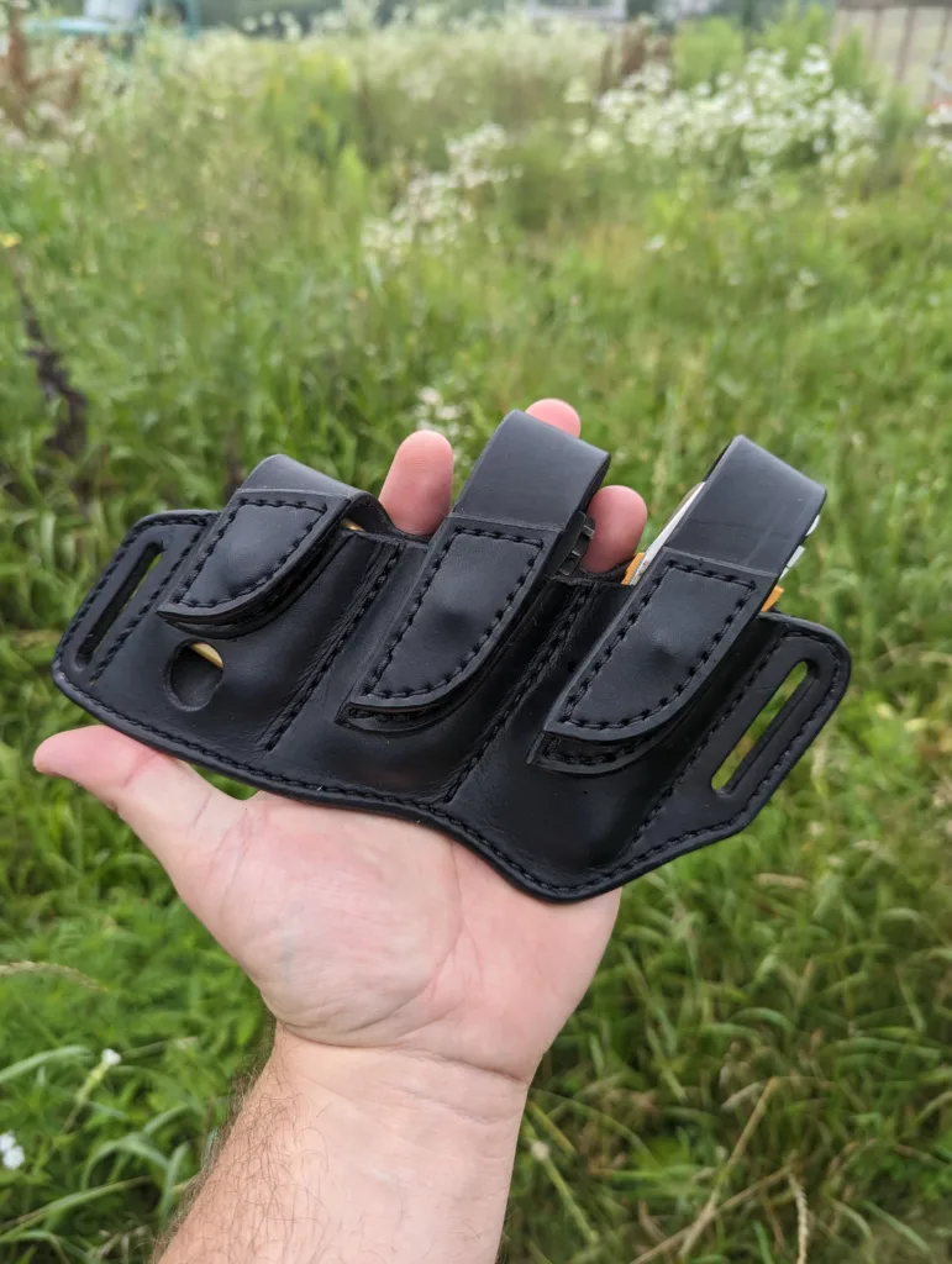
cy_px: 632
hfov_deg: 56.9
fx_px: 878
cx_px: 476
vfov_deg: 71.5
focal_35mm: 24
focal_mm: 6.81
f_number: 1.85
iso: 48
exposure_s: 1/369
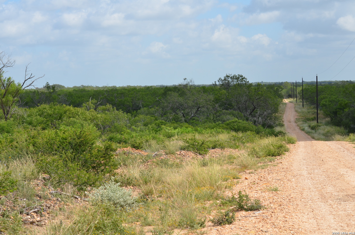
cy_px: 118
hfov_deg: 24.7
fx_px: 812
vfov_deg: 16.5
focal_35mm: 82
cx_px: 178
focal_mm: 55
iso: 125
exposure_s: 1/320
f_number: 9
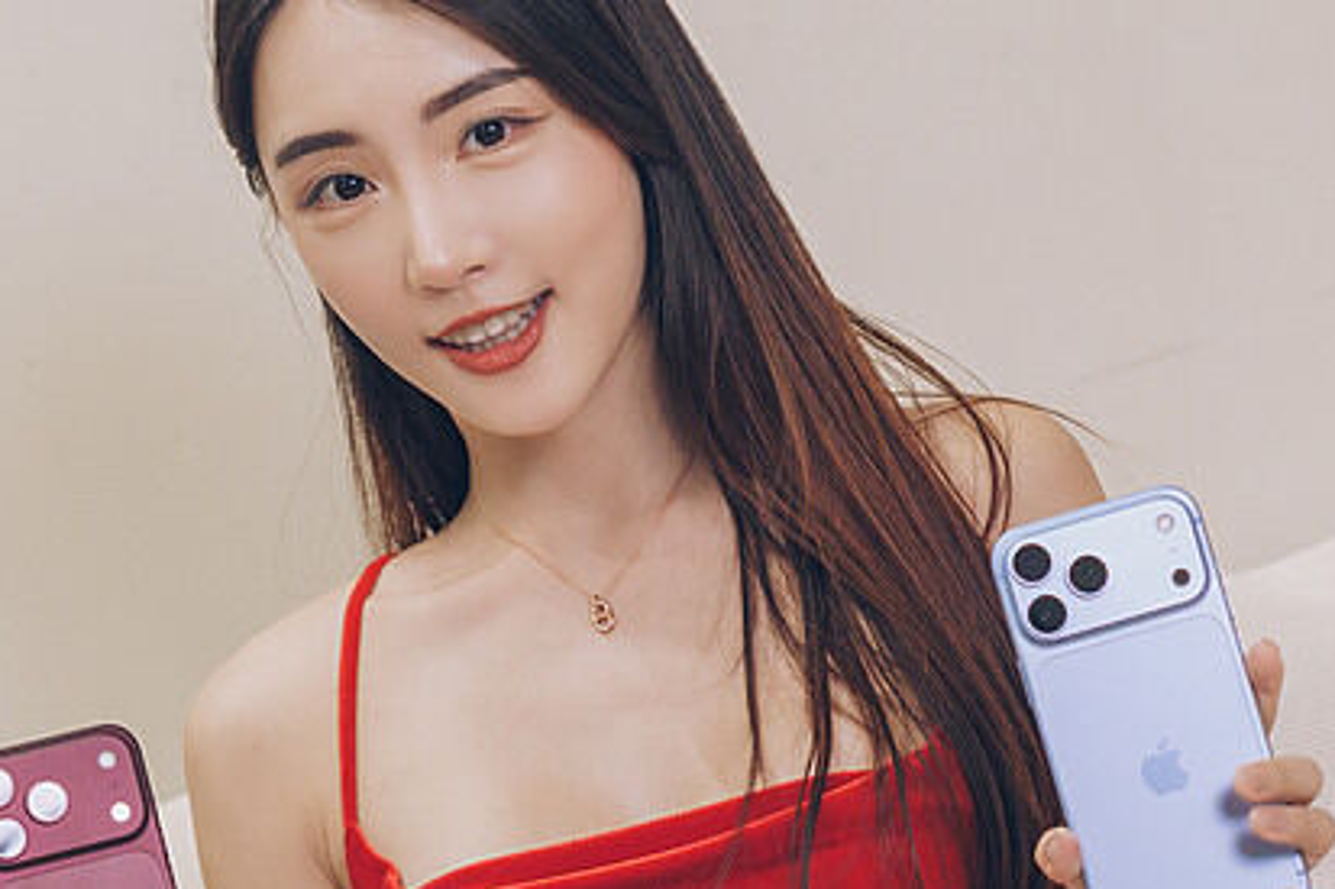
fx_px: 5780
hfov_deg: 13.2
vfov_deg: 8.8
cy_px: 582
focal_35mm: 156
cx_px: 530
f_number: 4
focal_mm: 55
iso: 800
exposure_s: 1/200
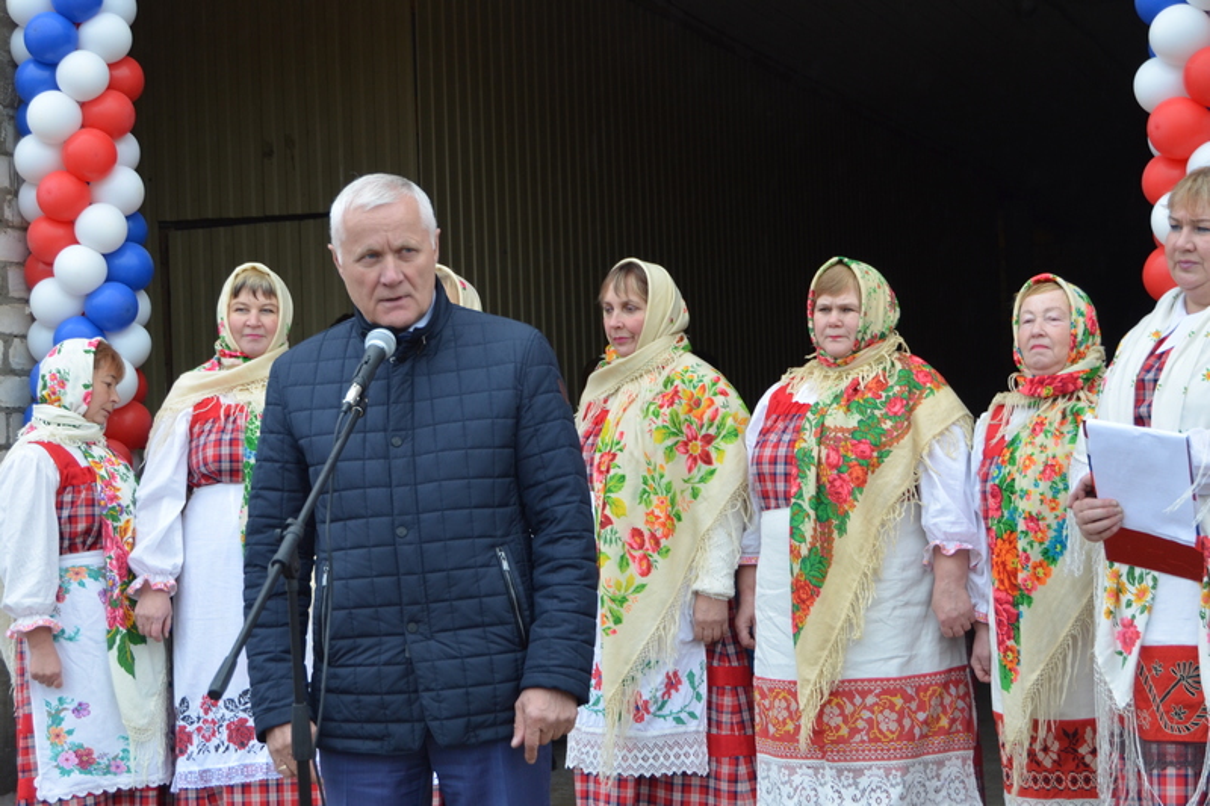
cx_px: 605
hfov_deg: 29.9
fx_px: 2268
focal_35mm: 68
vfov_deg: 20.2
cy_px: 403
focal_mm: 45
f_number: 5.6
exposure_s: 1/125
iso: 280
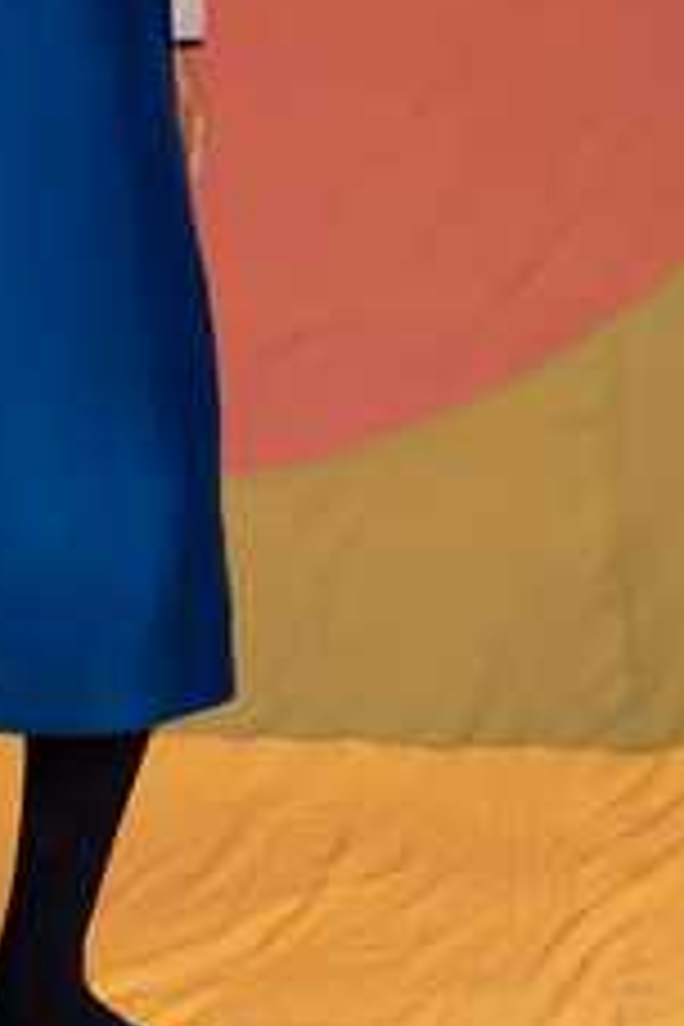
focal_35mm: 99
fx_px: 2821
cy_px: 2
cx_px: -36
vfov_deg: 20.0
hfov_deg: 13.6
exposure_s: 1/250
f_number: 2.8
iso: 1250
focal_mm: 43
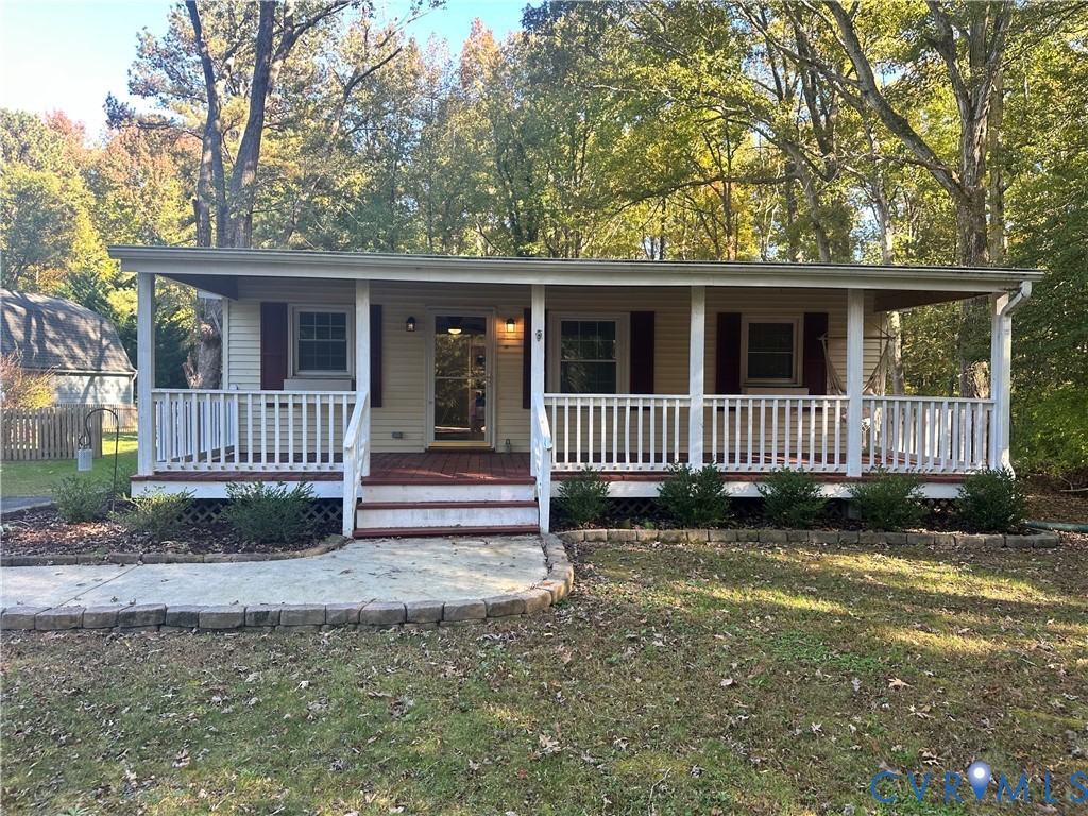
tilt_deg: -0.8
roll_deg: +0.0
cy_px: 408
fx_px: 754
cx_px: 544
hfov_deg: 71.6
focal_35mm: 24
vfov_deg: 56.8
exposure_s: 1/144
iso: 64
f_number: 1.78
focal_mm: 6.86
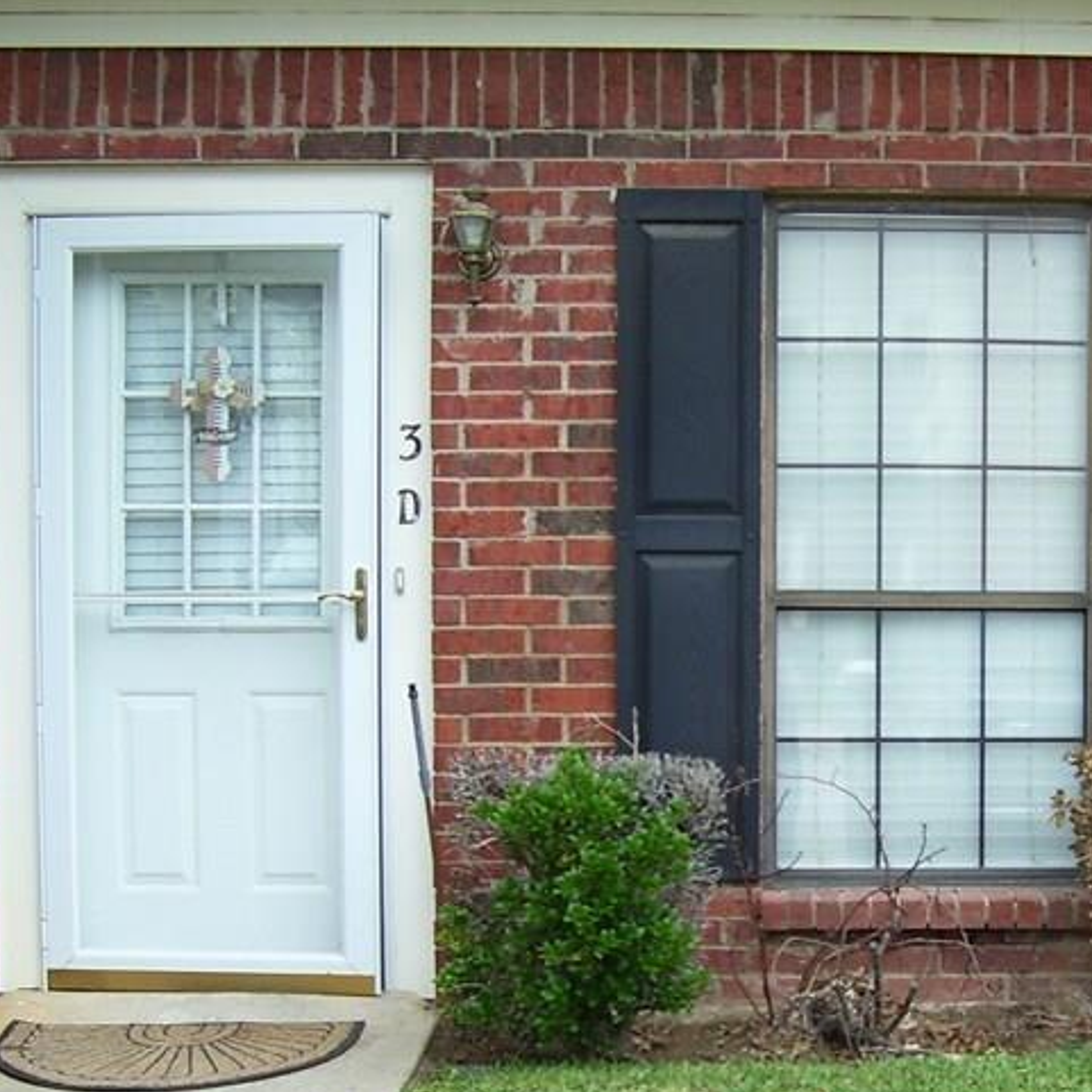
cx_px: 926
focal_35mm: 64
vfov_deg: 26.7
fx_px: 2284
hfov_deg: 26.2
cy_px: 761
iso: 80
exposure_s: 1/250
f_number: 2.7
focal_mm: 5.6
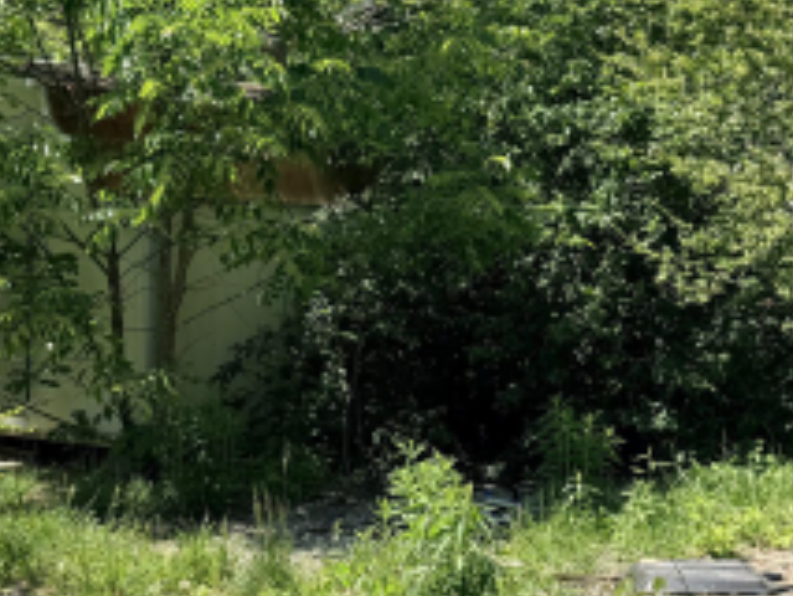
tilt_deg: -2.7
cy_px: 387
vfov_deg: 19.6
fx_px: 1719
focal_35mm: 75
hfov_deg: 24.8
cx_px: 6
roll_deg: -0.9
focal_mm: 6.76
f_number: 1.78
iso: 80
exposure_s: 1/2525
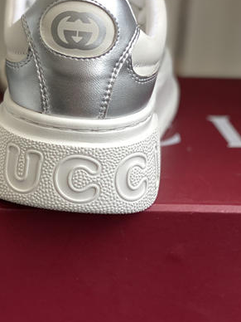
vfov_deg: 16.9
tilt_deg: -17.9
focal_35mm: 116
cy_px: 108
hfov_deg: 12.6
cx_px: -2
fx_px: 1077
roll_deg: -3.3
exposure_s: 1/122
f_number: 2
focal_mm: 6
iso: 20
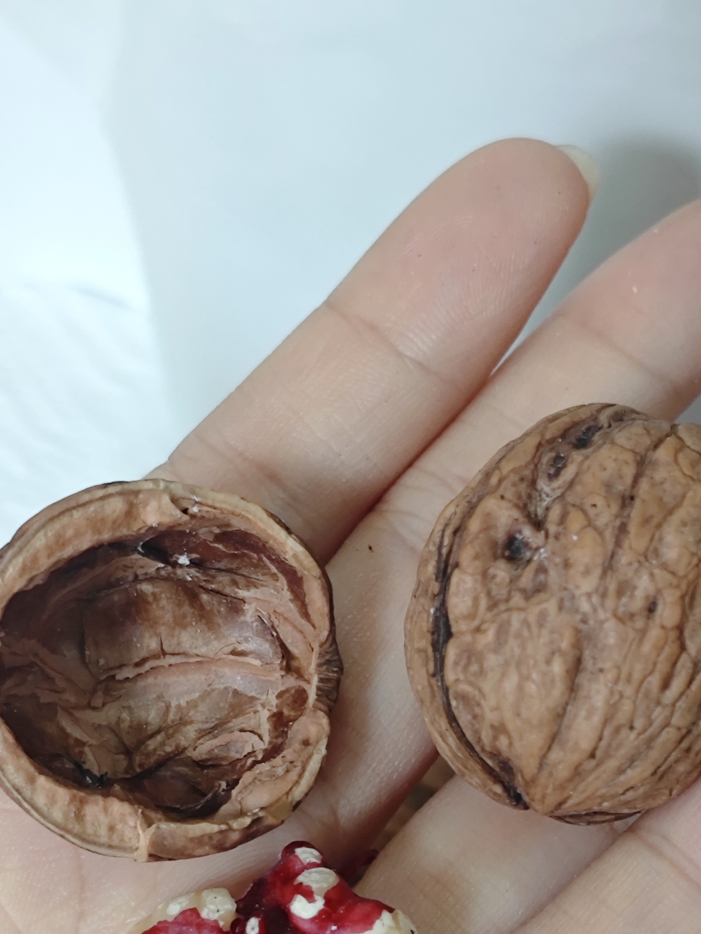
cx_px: 425
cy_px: 726
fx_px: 2349
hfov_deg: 17.0
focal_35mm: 87
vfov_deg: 22.2
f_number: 1.6
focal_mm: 5.84
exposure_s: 1/82.3
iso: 400
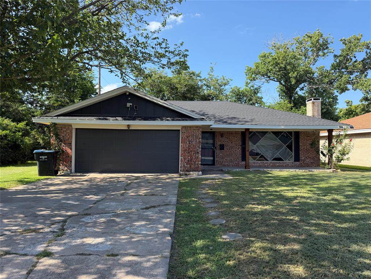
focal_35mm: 24
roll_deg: -0.6
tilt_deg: +2.4
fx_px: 257
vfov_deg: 56.8
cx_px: 186
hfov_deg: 71.6
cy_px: 140
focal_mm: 6.76
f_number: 1.78
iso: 80
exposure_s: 1/1770
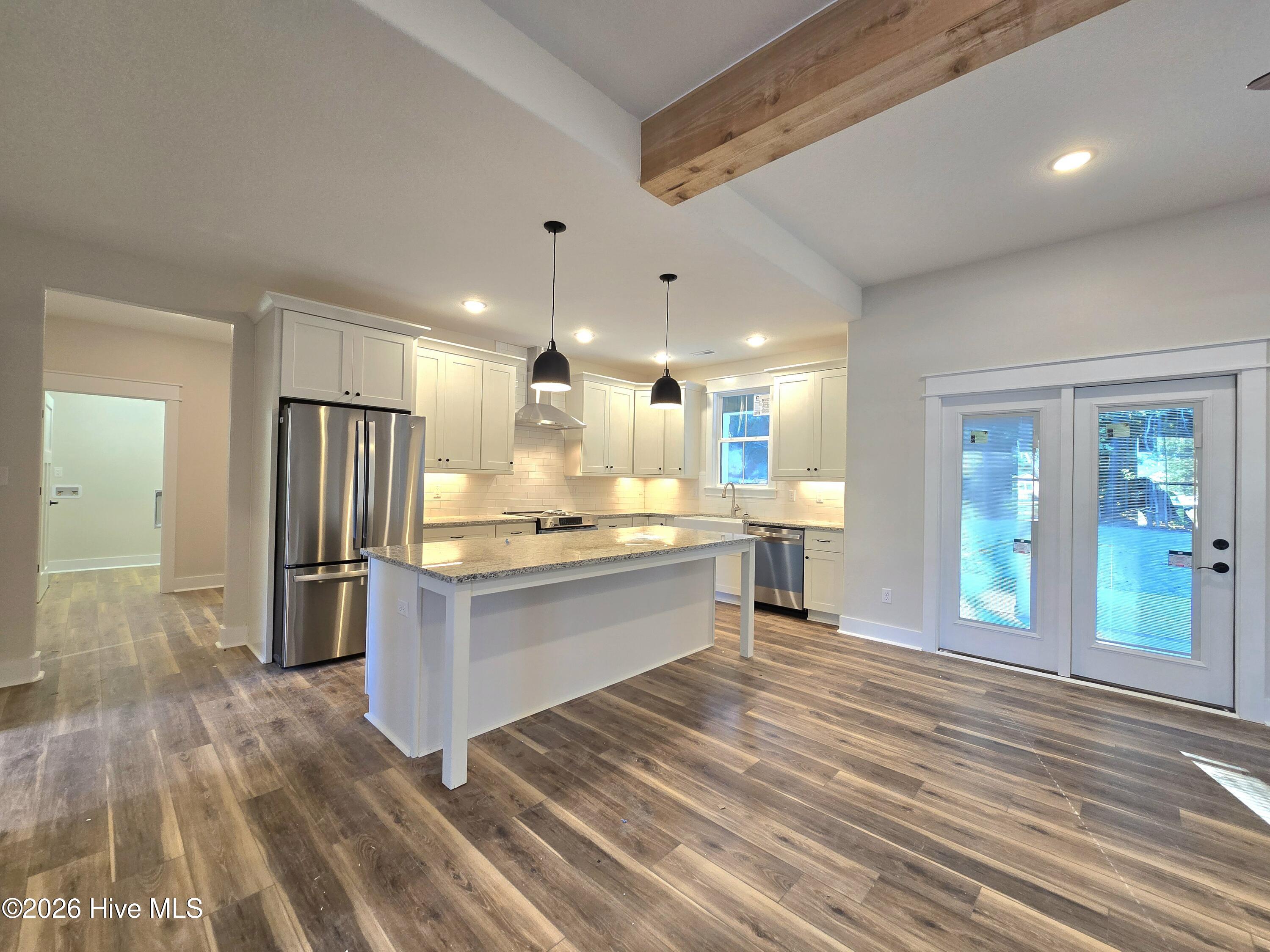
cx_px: 635
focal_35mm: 13
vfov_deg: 89.9
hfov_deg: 106.2
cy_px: 476
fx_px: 477
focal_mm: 2.2
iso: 100
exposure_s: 1/60.2
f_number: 2.2
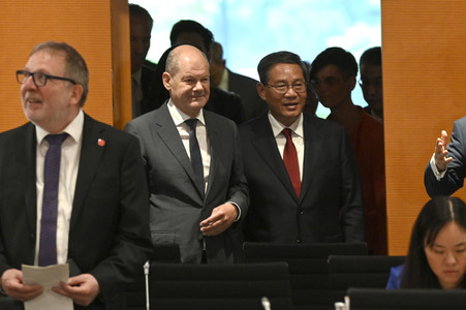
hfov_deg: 10.3
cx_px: 233
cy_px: 155
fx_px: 2587
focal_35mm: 200
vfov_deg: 6.9
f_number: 4.5
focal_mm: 200
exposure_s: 1/500
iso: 5000
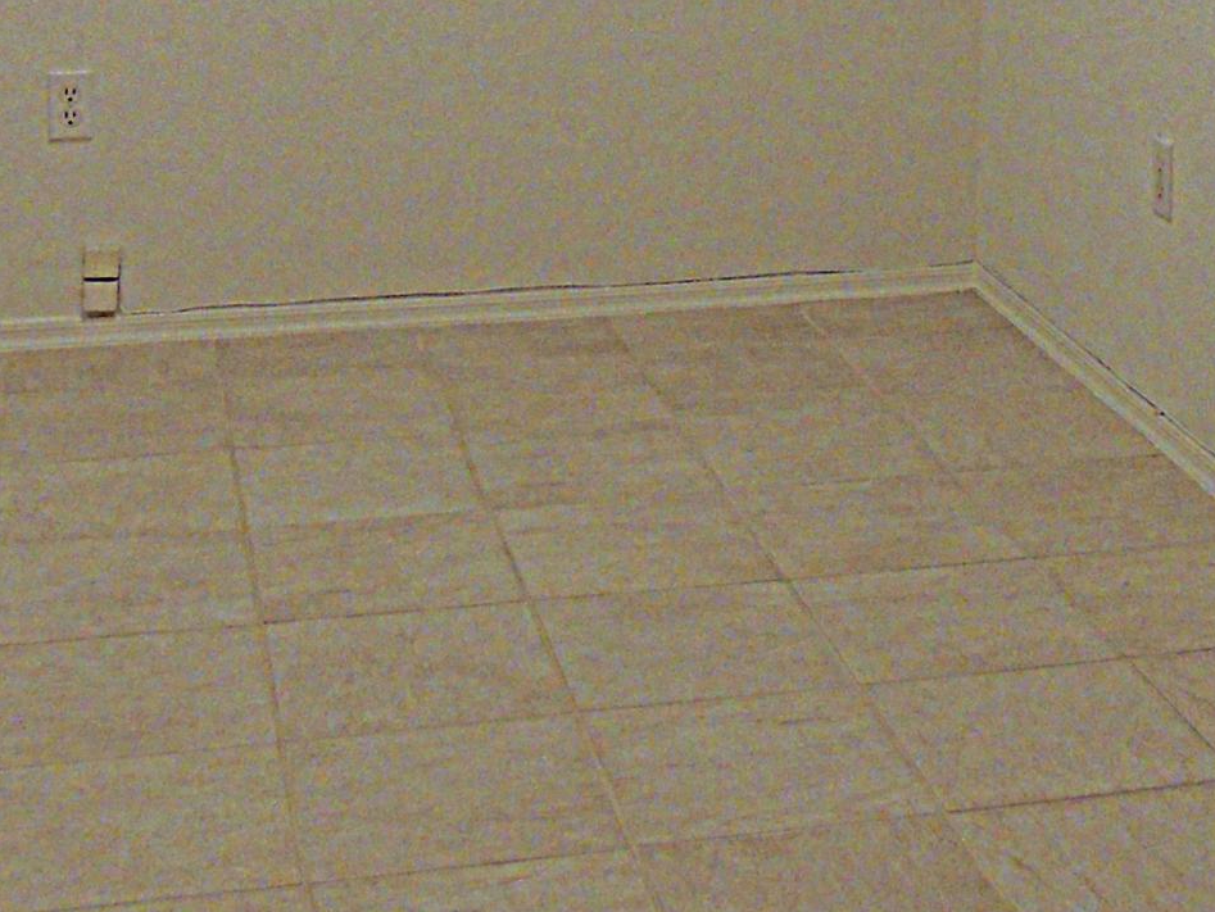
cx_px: 752
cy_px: -282
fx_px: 2669
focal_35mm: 76
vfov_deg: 18.1
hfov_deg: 25.6
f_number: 3
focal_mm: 4.3
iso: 280
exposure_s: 1/30
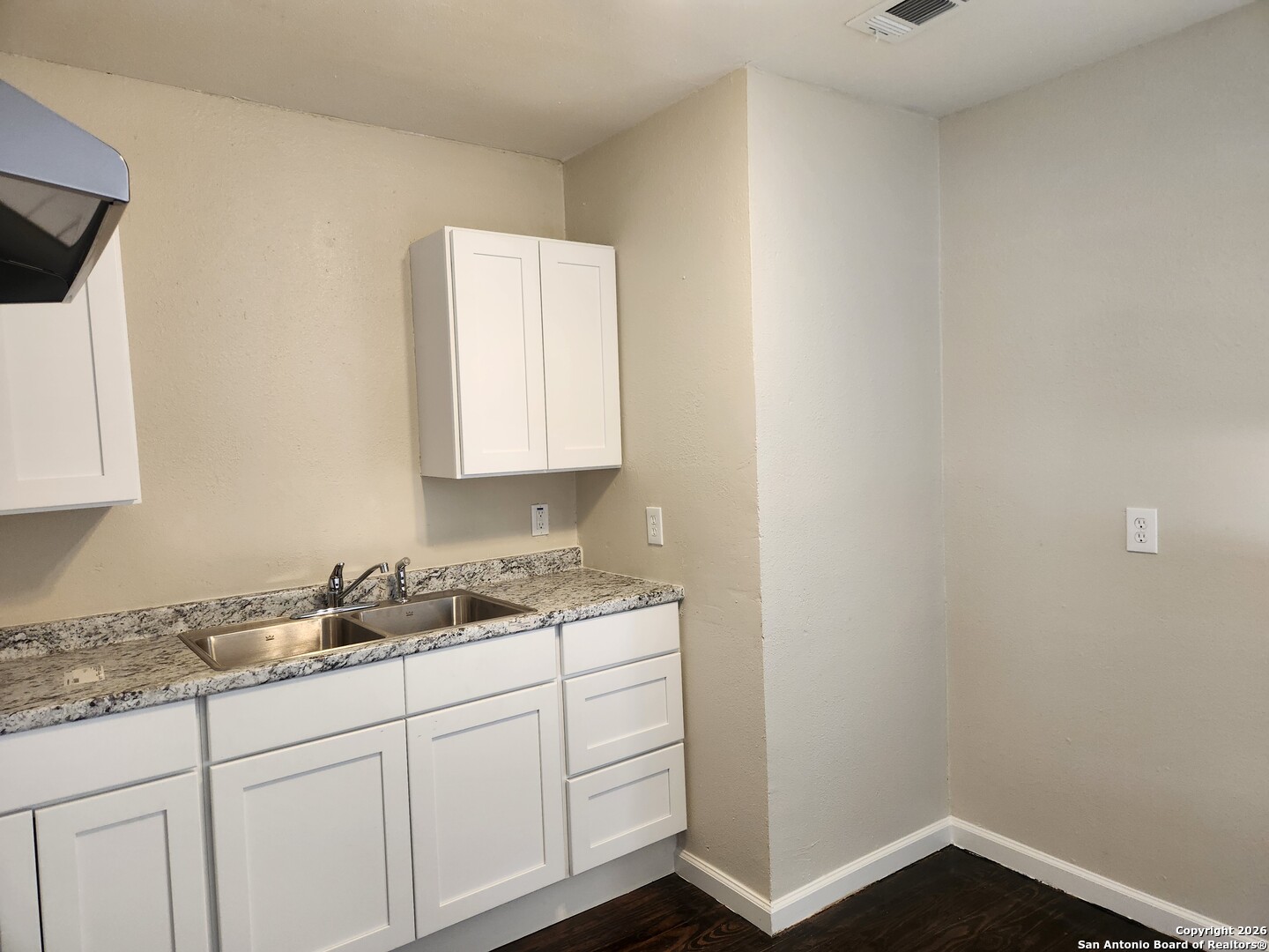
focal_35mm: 23
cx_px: 634
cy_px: 476
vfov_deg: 58.9
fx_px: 843
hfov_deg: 73.9
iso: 160
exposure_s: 1/120
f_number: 1.8
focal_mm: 5.4
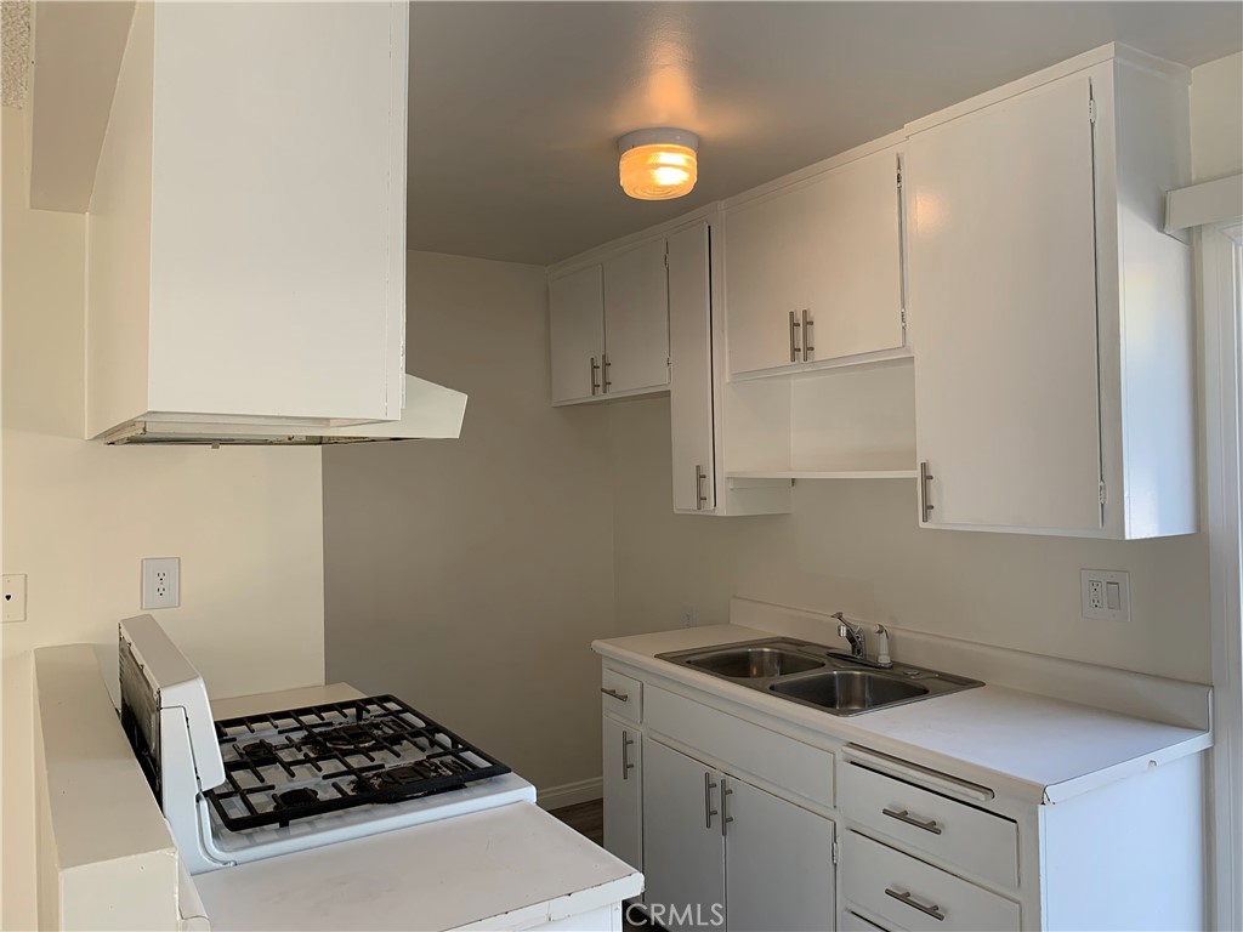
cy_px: 466
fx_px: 934
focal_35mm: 26
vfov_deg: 53.1
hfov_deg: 67.3
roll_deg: +0.8
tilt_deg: +0.8
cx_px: 622
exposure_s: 1/121
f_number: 1.8
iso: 40
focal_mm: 4.25
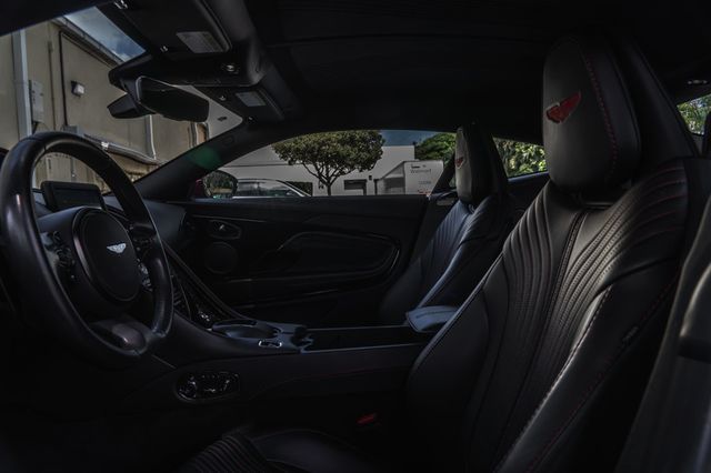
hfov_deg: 73.8
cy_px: 236
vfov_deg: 53.1
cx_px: 356
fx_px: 474
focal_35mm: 24
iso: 200
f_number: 8
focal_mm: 24
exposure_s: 1/20
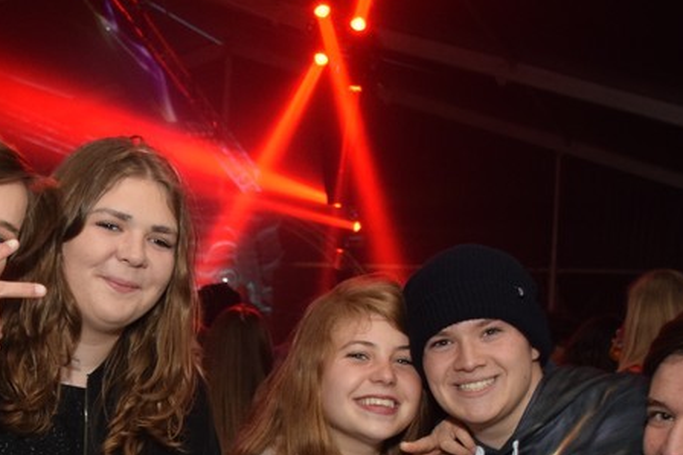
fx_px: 1348
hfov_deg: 28.1
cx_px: 181
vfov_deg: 18.5
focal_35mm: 71
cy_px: 490
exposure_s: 1/30
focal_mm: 21
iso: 1600
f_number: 3.5
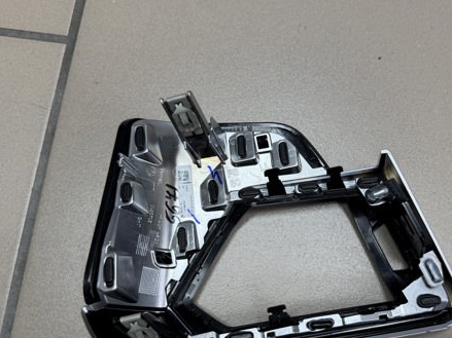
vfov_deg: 40.3
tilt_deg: -79.1
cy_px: 218
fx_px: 457
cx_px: 276
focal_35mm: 35
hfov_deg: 52.2
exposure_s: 1/100
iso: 100
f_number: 1.78
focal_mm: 6.76
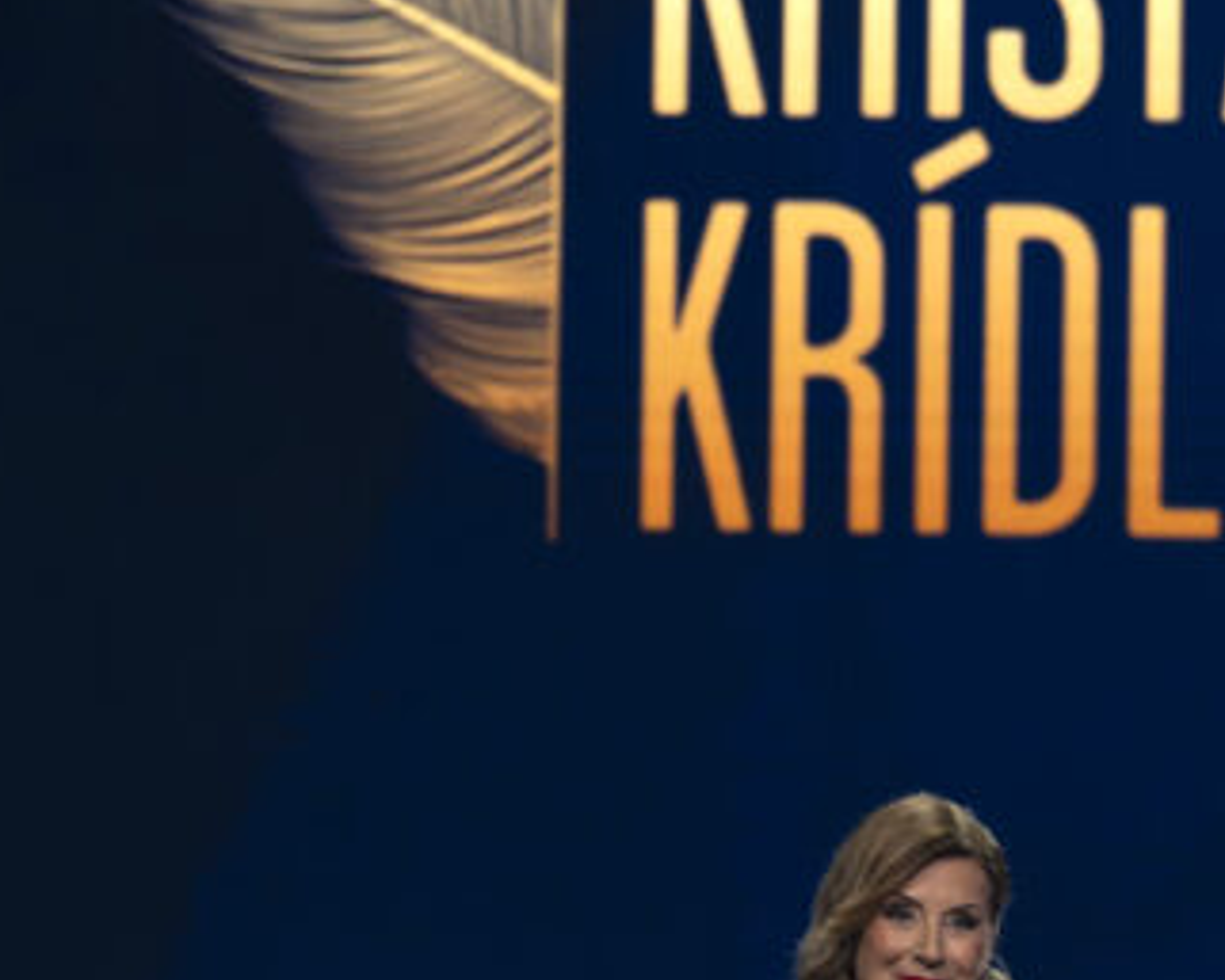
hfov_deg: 4.5
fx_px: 15667
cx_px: 897
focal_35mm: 432
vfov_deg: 3.6
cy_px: 623
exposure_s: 1/200
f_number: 4
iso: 2000
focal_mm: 200
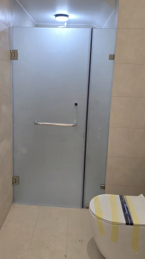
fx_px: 226
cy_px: 117
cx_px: 59
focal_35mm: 33
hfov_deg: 35.5
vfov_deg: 59.4
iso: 80
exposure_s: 1/100
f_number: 1.7
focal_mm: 6.3
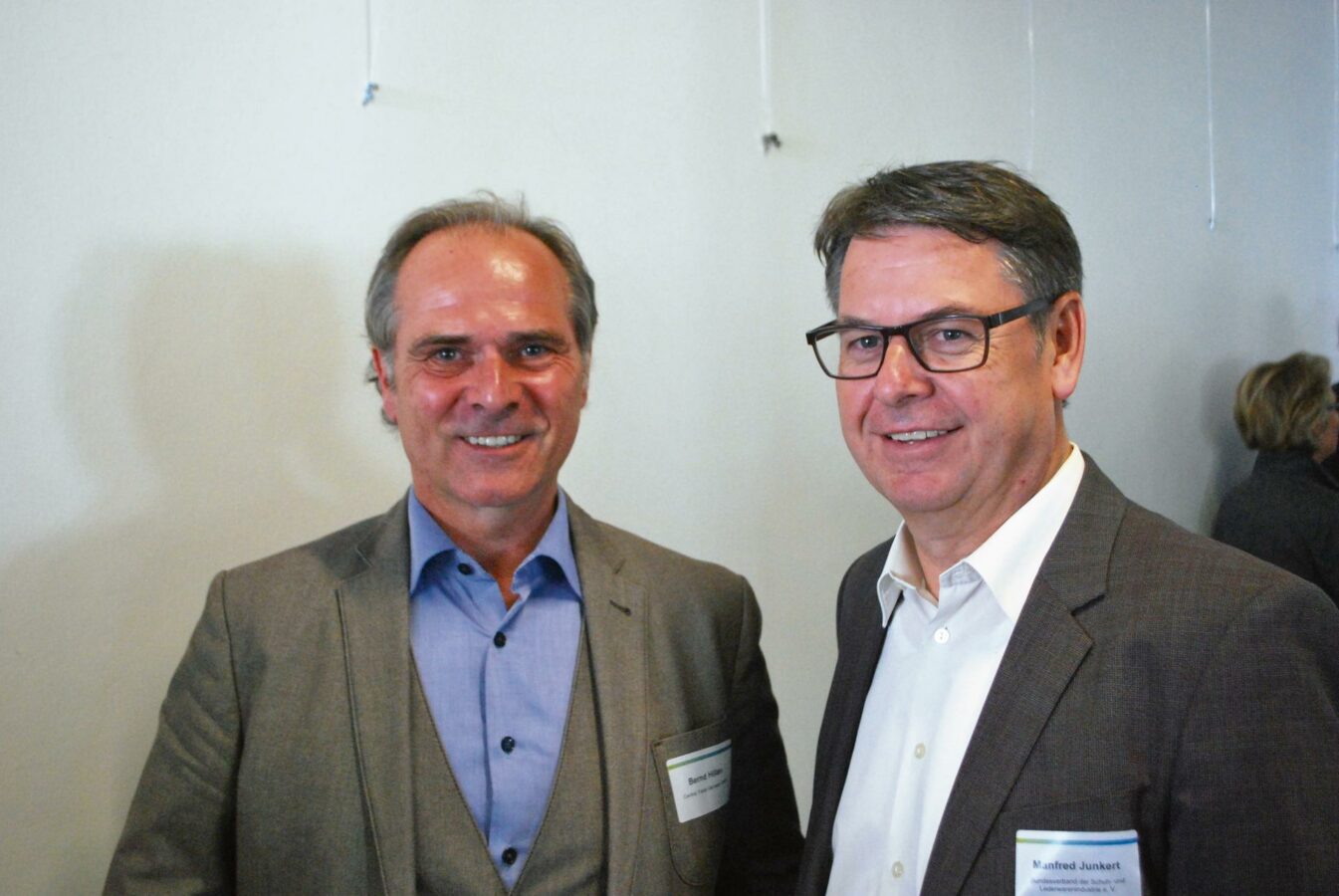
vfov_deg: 34.3
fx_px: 1452
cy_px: 448
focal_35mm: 39
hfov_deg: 49.5
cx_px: 670
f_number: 4.2
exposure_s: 1/30
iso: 1100
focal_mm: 26
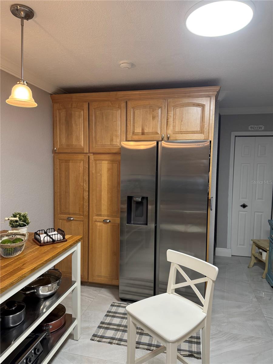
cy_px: 182
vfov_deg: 71.6
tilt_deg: -4.1
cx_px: 136
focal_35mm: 24
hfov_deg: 56.8
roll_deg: -0.9
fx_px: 252
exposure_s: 1/120
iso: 200
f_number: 1.78
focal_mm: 6.76
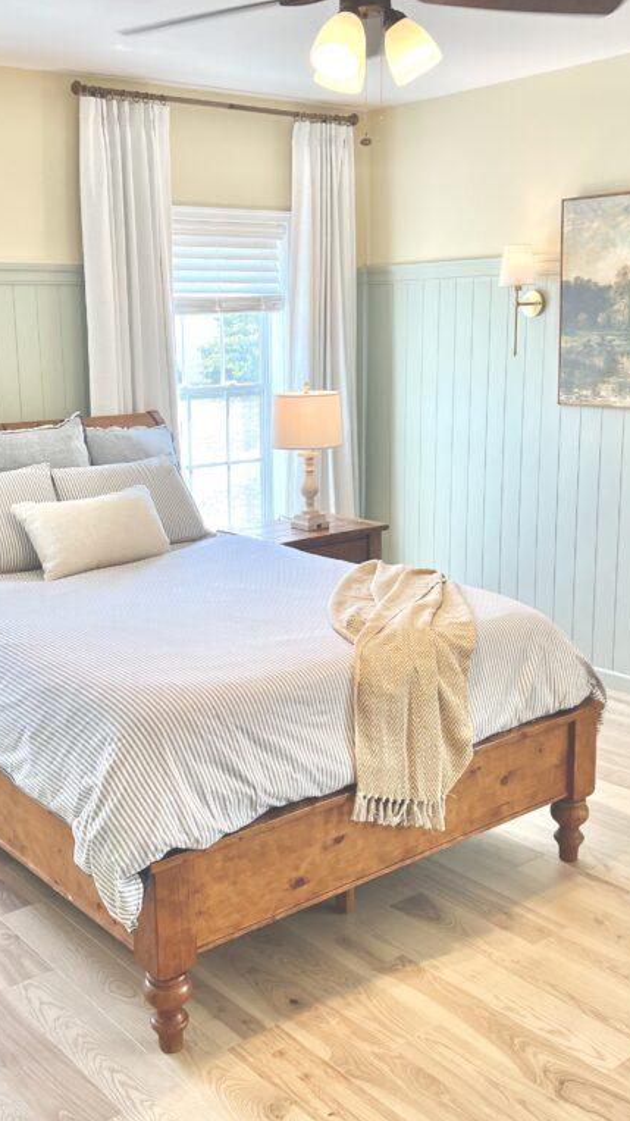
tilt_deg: -11.8
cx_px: 251
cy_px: 560
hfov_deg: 31.1
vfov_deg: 52.8
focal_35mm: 38
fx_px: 1129
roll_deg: +1.5
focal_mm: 5.7
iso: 50
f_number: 1.5
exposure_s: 1/122
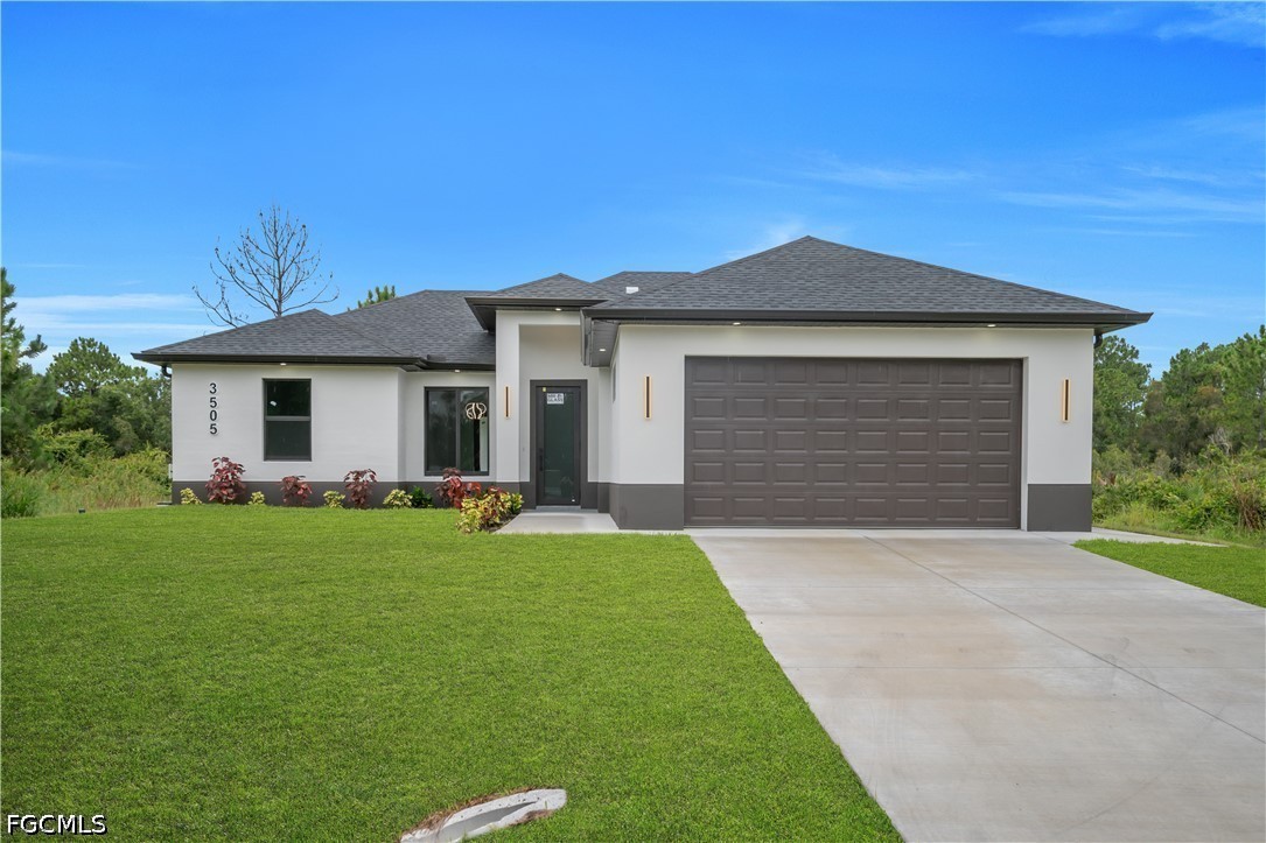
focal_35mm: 30
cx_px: 633
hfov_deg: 61.9
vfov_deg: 43.6
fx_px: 1055
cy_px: 422
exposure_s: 1/200
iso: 100
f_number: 7.1
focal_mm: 20
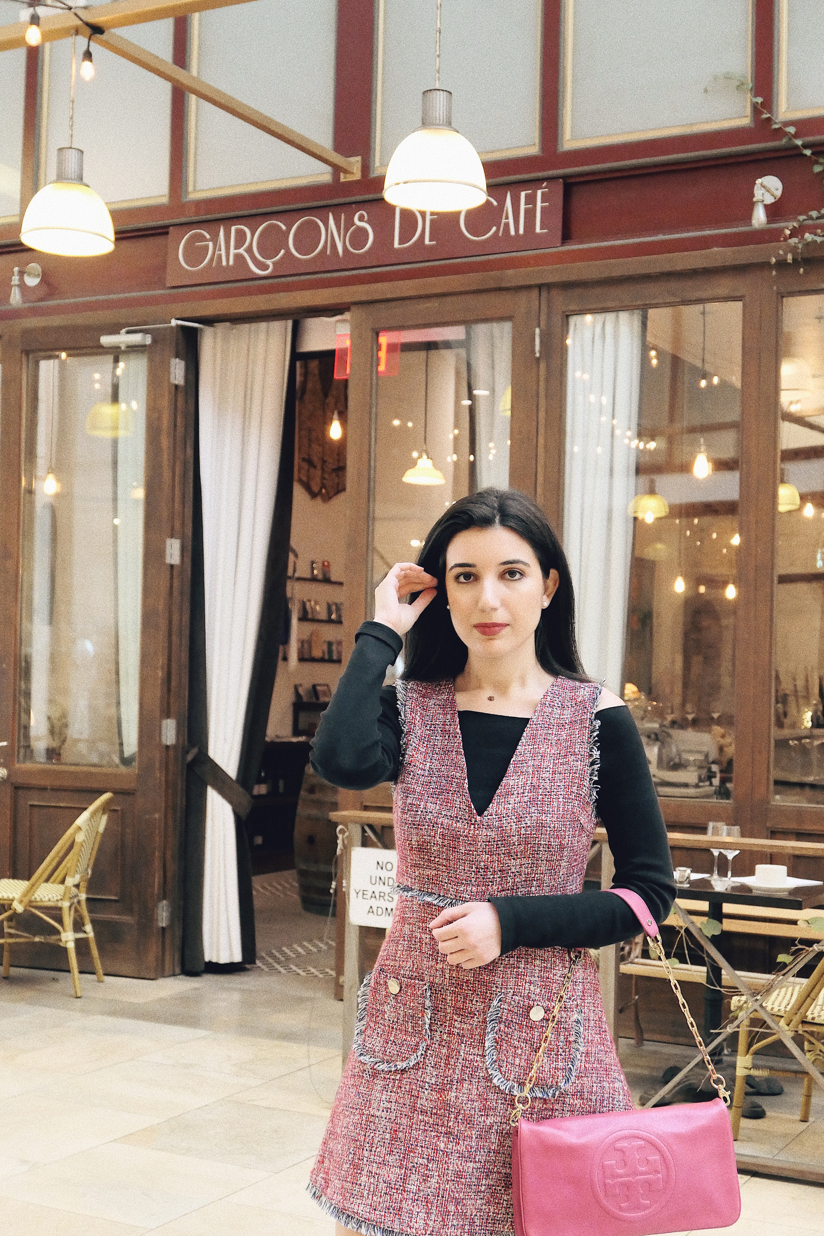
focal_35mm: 50
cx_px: 412
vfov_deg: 39.6
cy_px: 618
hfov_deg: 27.0
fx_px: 1717
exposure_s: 1/100
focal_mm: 18.3
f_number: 2.8
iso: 1600
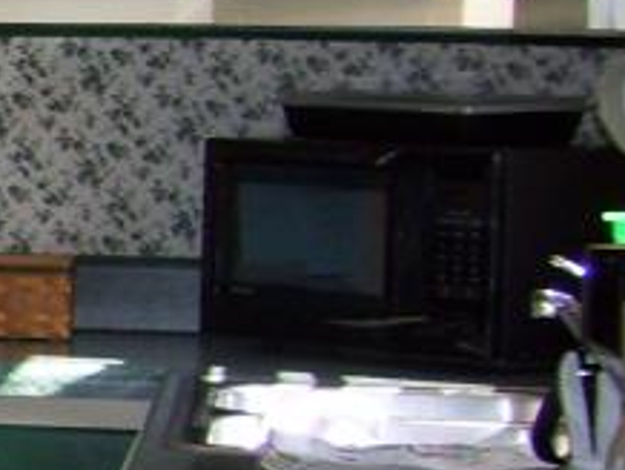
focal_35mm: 211
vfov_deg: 7.0
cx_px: -1161
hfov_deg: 8.2
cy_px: 466
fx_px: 3814
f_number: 2.7
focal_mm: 6
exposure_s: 1/60
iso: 80
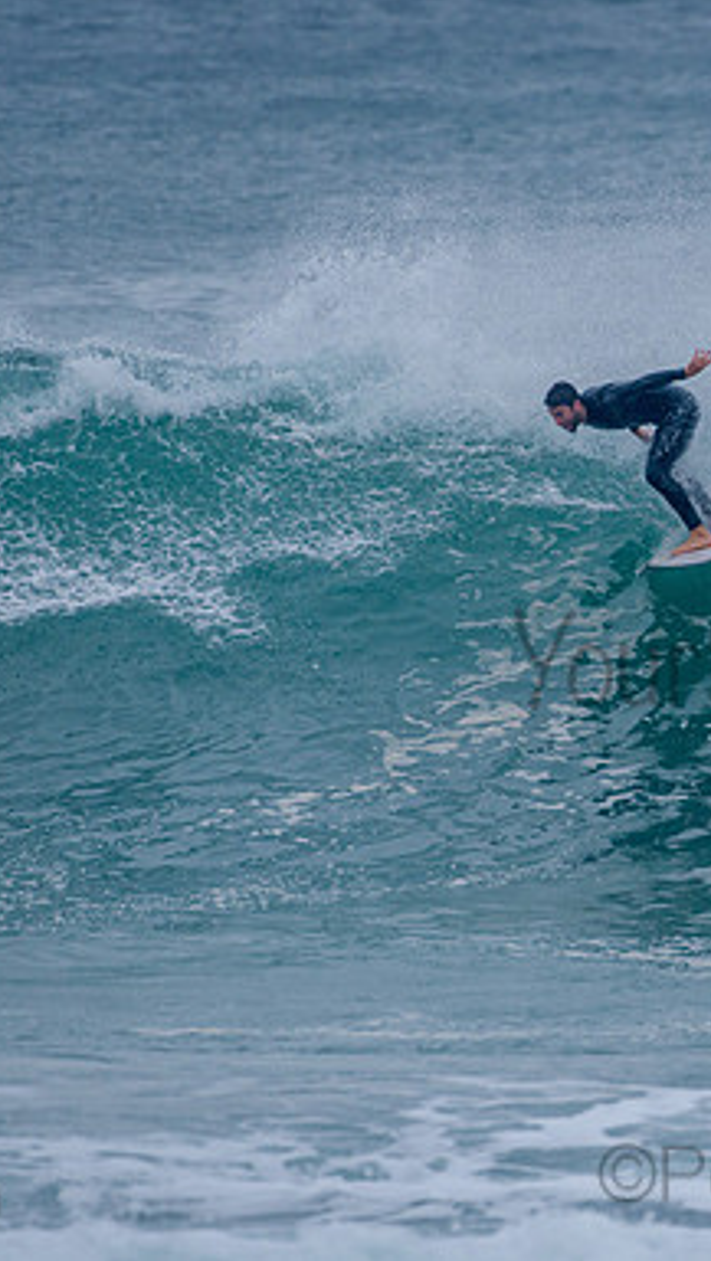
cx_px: 852
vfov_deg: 2.2
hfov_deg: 1.3
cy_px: 630
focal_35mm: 967
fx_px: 32361
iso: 500
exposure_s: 1/2000
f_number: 5.6
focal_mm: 500
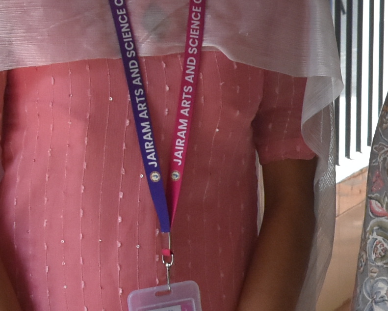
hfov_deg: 8.3
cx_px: 663
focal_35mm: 224
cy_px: -67
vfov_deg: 6.9
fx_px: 2573
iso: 800
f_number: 8
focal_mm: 28
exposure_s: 1/320
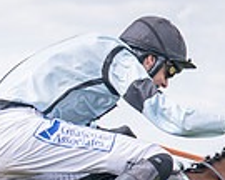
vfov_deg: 4.2
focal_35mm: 368
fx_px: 2451
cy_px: 308
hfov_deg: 5.2
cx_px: -33
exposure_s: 1/2000
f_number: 4
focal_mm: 70
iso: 400
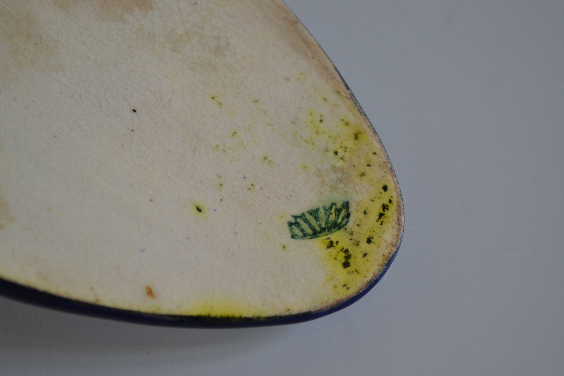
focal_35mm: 78
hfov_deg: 26.0
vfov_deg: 17.5
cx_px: 301
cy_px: 212
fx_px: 1222
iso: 400
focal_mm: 46
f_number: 5.3
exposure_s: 1/30
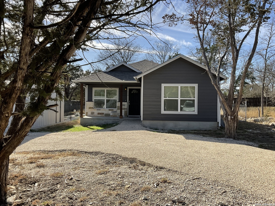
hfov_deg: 61.7
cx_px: 138
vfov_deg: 48.2
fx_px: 230
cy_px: 103
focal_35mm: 29
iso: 16
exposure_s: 1/1250
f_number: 1.8
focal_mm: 3
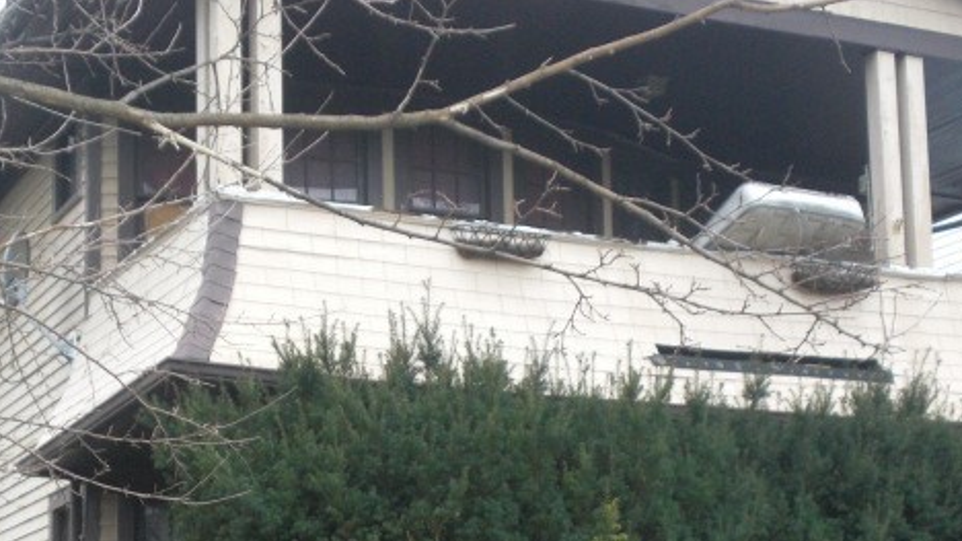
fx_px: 1938
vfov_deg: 15.7
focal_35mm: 76
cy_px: 457
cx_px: 349
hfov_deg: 27.8
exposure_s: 1/80
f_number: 3.6
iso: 200
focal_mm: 8.44
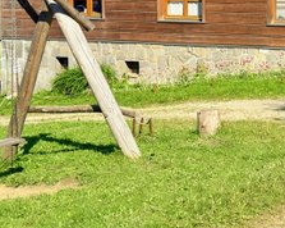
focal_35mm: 84
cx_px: 266
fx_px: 708
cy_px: -14
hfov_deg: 22.1
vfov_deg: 17.7
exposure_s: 1/4098
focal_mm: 6.76
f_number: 1.78
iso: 64
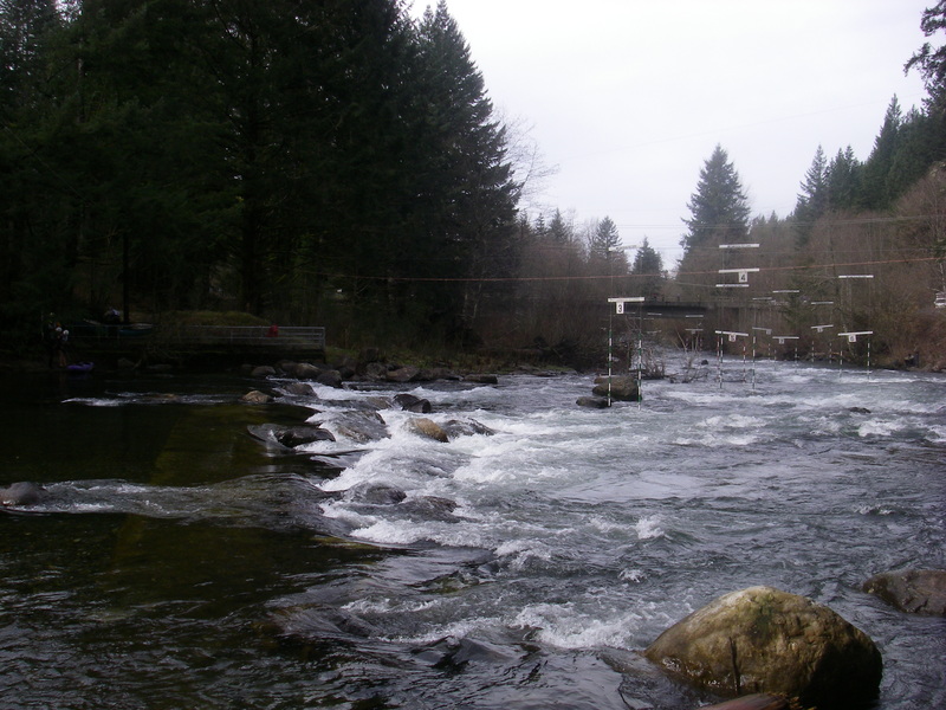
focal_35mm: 38
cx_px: 473
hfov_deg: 49.0
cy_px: 355
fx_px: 1038
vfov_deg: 37.7
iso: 64
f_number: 6.6
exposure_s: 1/200
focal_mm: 6.3
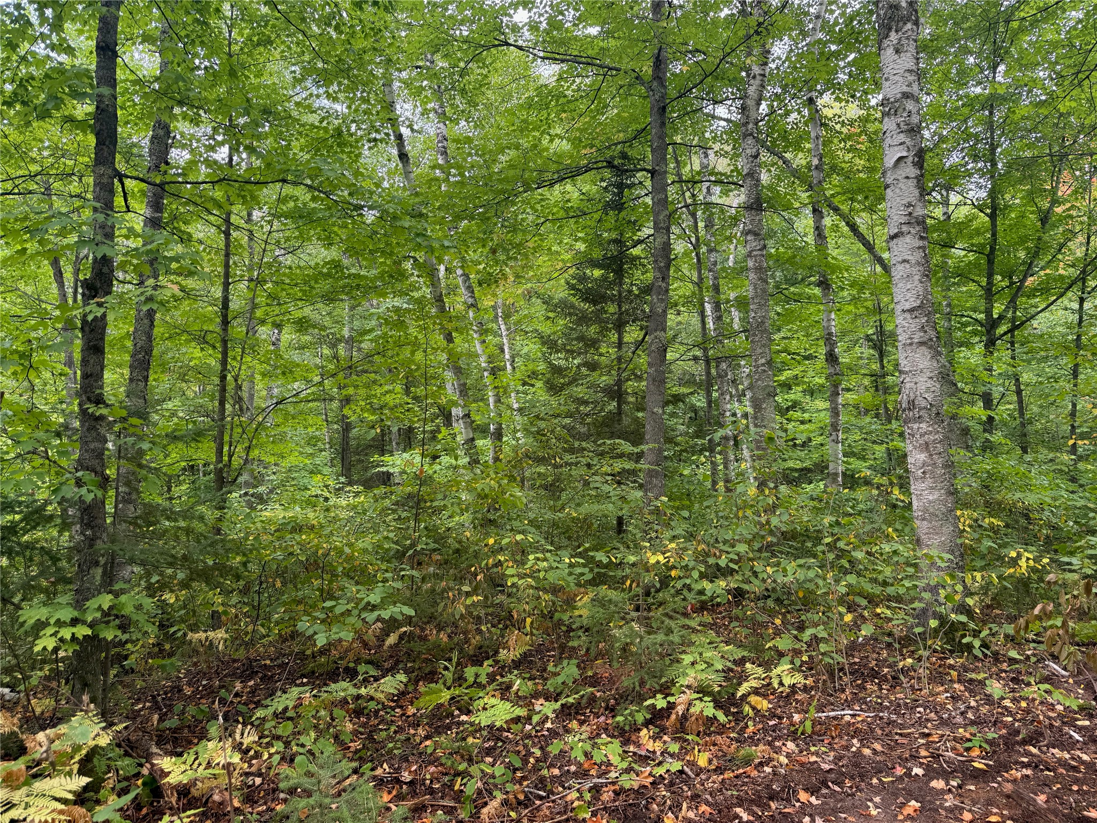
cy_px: 412
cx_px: 548
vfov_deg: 56.8
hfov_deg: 71.6
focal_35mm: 24
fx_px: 761
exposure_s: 1/121
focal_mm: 6.76
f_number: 1.78
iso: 64
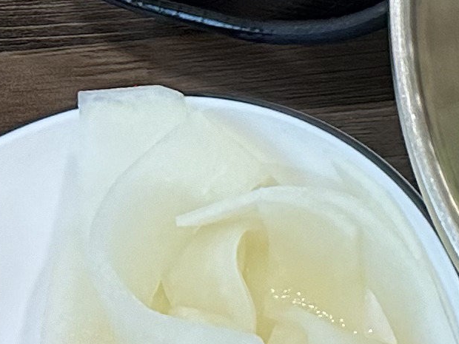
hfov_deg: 10.1
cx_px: 1269
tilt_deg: -64.2
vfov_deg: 8.9
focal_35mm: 156
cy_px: -391
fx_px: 2069
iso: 200
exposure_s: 1/120
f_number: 1.78
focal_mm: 6.86
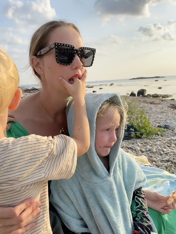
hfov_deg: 53.1
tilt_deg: -9.3
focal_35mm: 26
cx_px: 88
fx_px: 176
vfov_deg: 67.3
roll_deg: +4.1
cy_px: 117
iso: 32
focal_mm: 4.25
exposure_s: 1/1232
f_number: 1.8
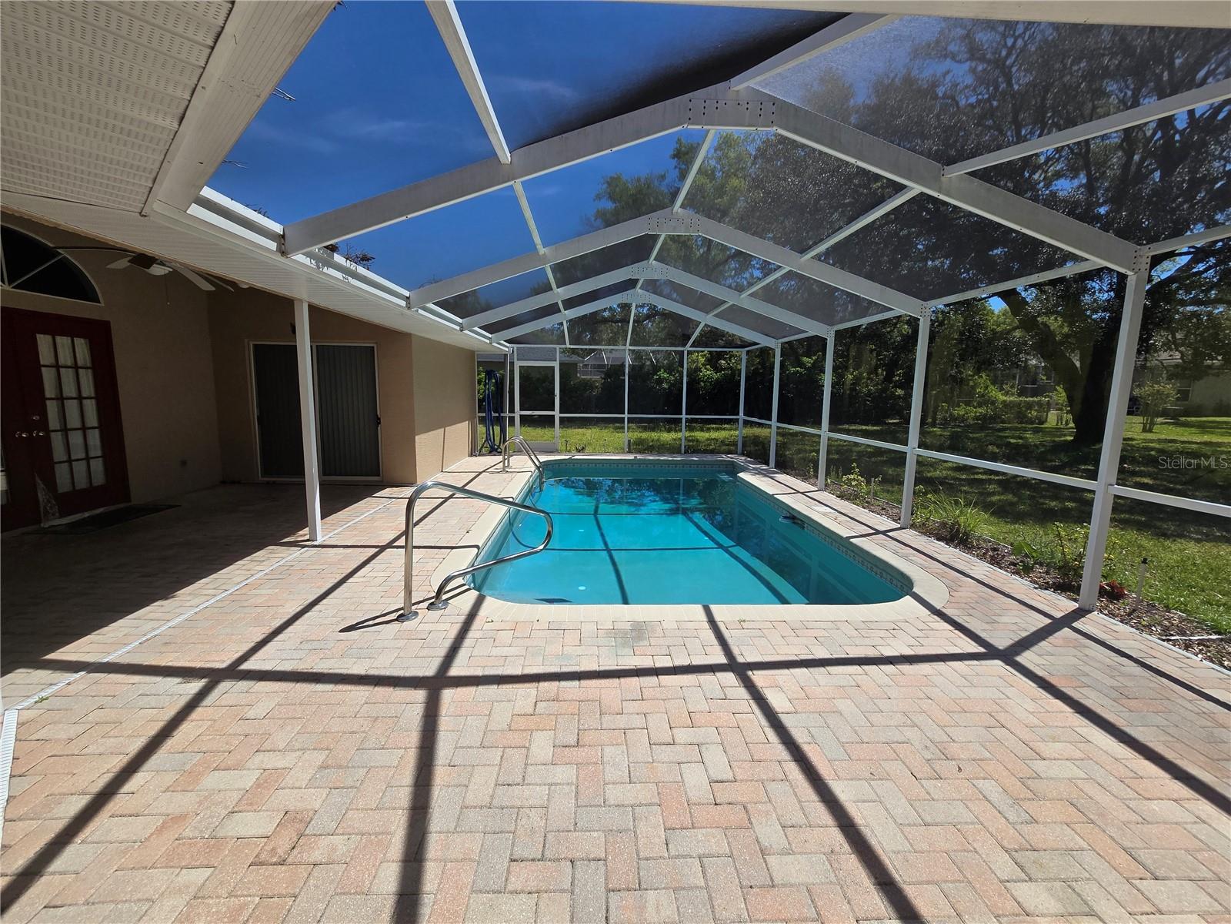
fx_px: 462
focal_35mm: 13
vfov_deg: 89.9
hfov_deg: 106.2
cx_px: 616
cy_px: 462
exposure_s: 1/2038
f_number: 2.2
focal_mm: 2.2
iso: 50
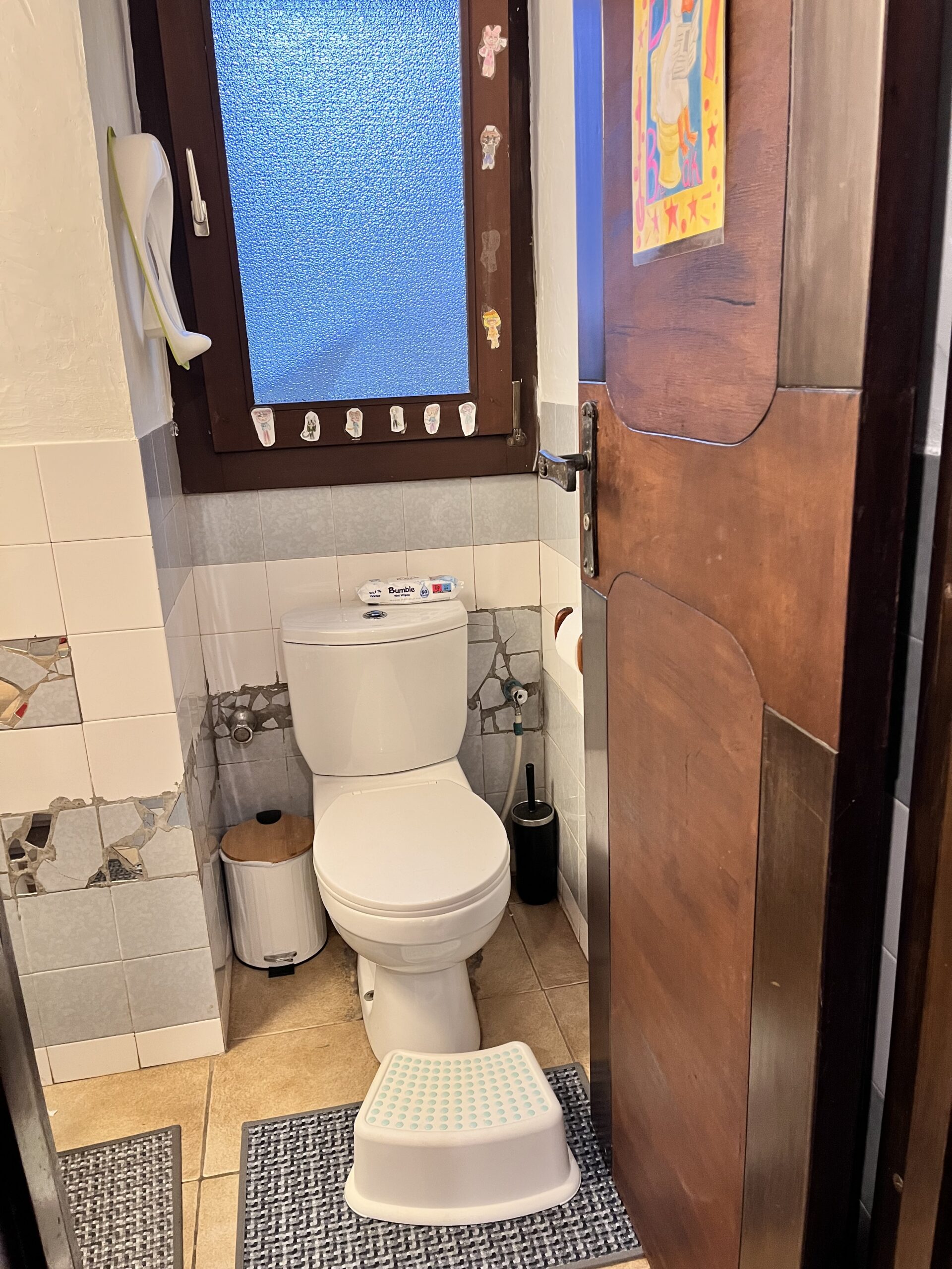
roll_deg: +2.8
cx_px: 476
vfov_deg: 67.3
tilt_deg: -16.7
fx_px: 953
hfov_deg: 53.1
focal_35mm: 26
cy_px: 634
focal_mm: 5.1
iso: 250
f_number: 1.6
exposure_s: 1/50
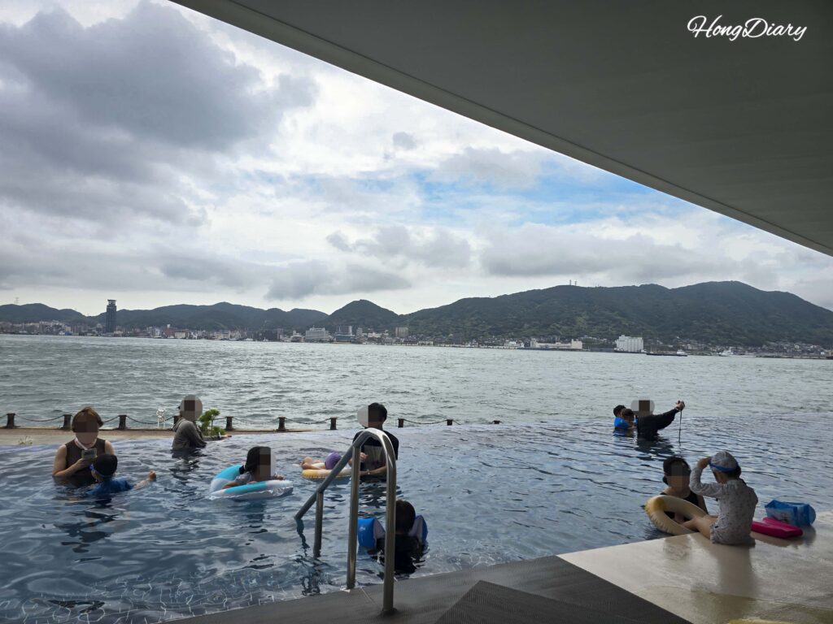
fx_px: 553
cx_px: 416
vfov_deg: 58.9
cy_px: 312
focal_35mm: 23
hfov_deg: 73.9
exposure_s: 1/850
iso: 12
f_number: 1.7
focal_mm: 6.3
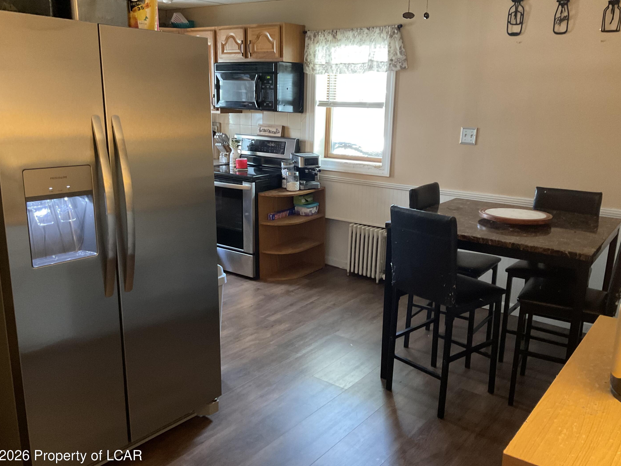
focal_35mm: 31
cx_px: 319
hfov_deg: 58.3
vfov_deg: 45.4
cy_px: 229
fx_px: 556
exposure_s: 1/30
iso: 320
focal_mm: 3
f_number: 1.8
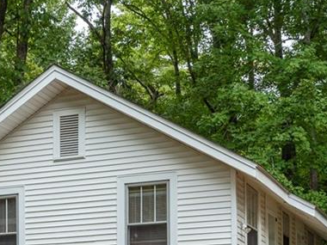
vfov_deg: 17.1
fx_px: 784
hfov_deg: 23.6
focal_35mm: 83
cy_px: 283
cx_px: 158
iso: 320
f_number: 7.1
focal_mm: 32
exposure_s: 1/400
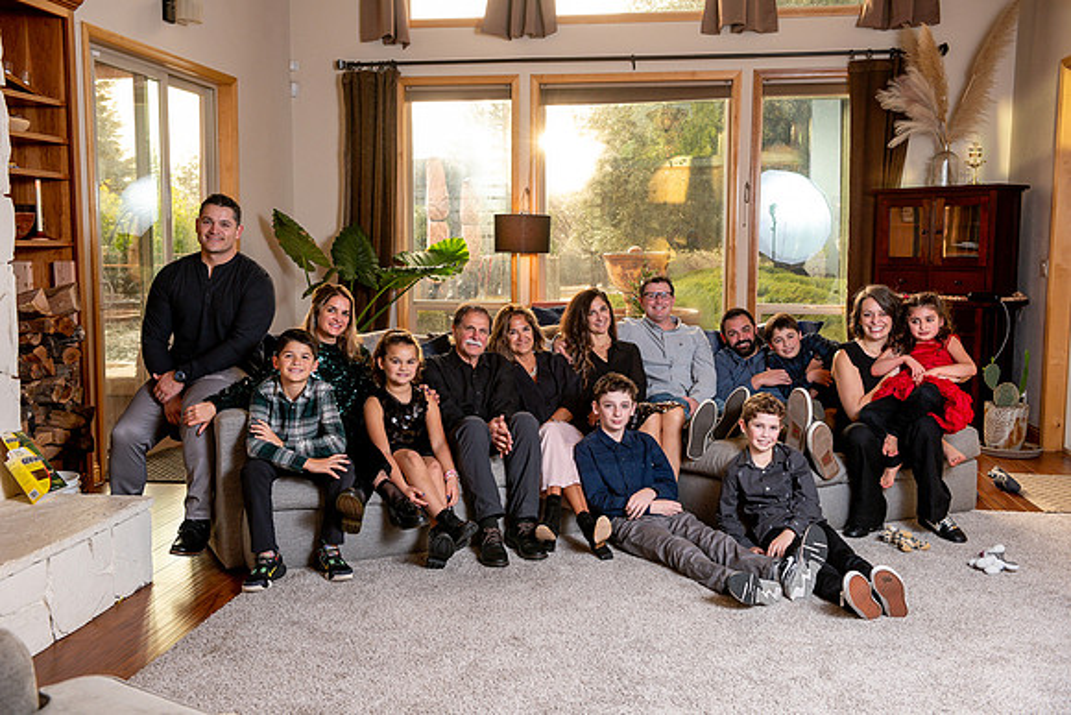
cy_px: 358
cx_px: 536
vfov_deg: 35.1
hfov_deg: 50.7
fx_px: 1131
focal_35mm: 38
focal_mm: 38
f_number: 5
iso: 500
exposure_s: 1/200
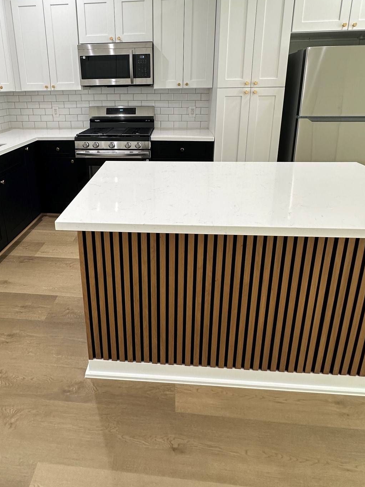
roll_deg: +0.1
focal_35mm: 21
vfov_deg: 76.8
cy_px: 167
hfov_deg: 62.8
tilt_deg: -15.3
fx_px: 295
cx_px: 143
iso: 200
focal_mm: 2.22
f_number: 2.2
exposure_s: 1/60
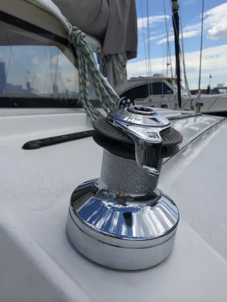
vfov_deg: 60.0
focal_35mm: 30
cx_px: 114
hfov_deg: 46.8
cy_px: 151
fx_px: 262
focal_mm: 4.12
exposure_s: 1/2564
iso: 40
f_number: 2.2
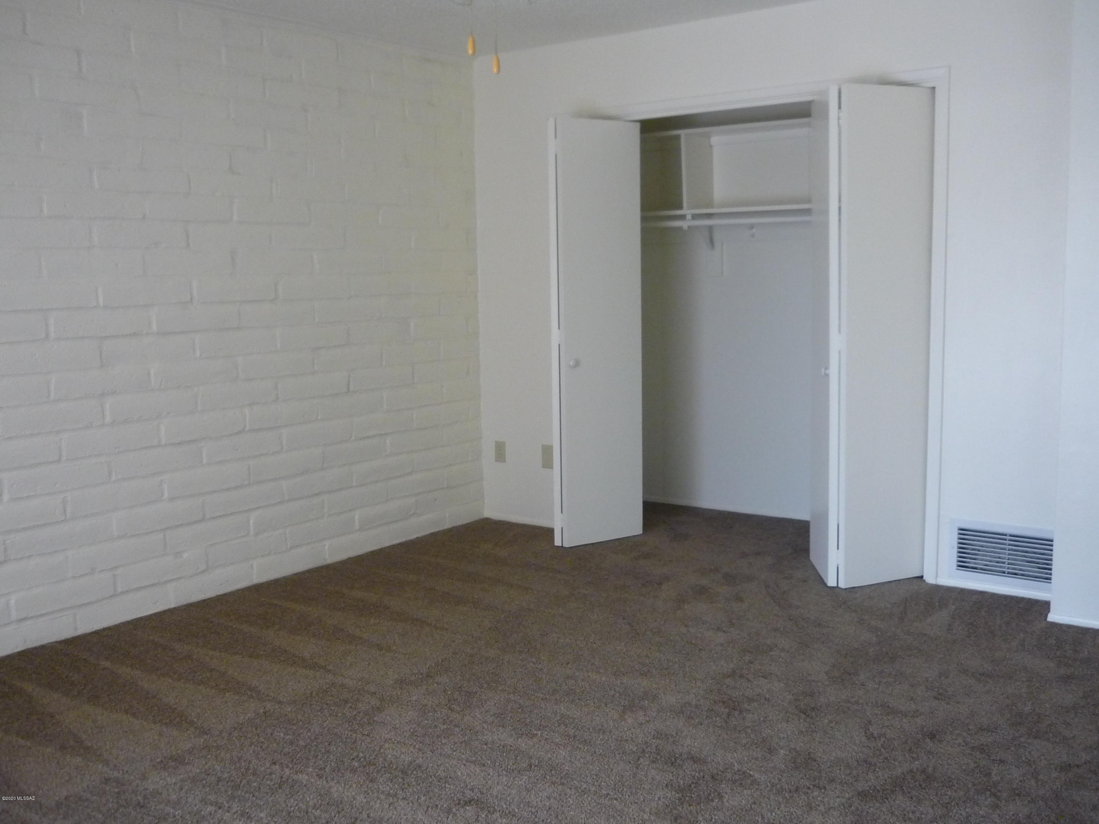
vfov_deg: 42.9
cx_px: 550
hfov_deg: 55.4
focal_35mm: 33
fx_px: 1048
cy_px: 412
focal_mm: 5.5
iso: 320
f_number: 2.8
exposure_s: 1/30
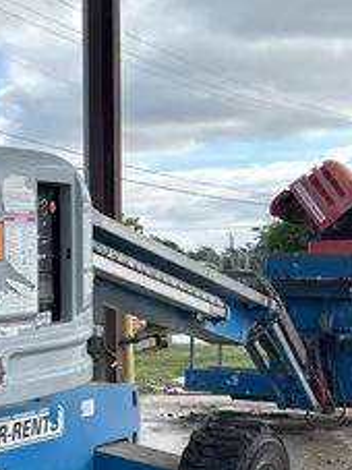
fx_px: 1140
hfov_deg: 17.0
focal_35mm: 84
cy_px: 324
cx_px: -37
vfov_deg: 23.2
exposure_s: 1/2632
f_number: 1.5
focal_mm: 5.7
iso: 50
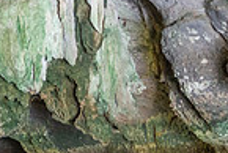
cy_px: 40
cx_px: 32
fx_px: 1243
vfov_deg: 7.0
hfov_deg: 10.4
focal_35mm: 196
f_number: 4
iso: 2500
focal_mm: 44
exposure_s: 1/60
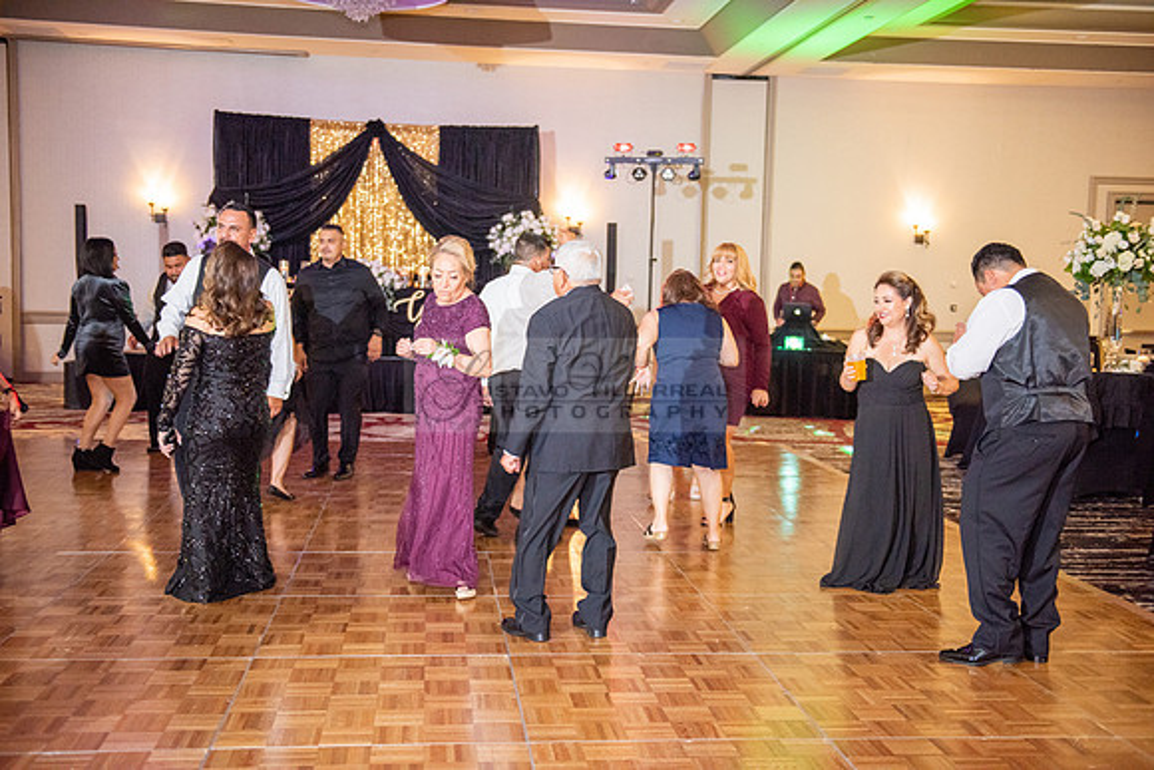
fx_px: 1282
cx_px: 577
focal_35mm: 40
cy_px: 385
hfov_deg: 48.4
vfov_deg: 33.4
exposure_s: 1/125
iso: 1600
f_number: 2.8
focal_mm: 40
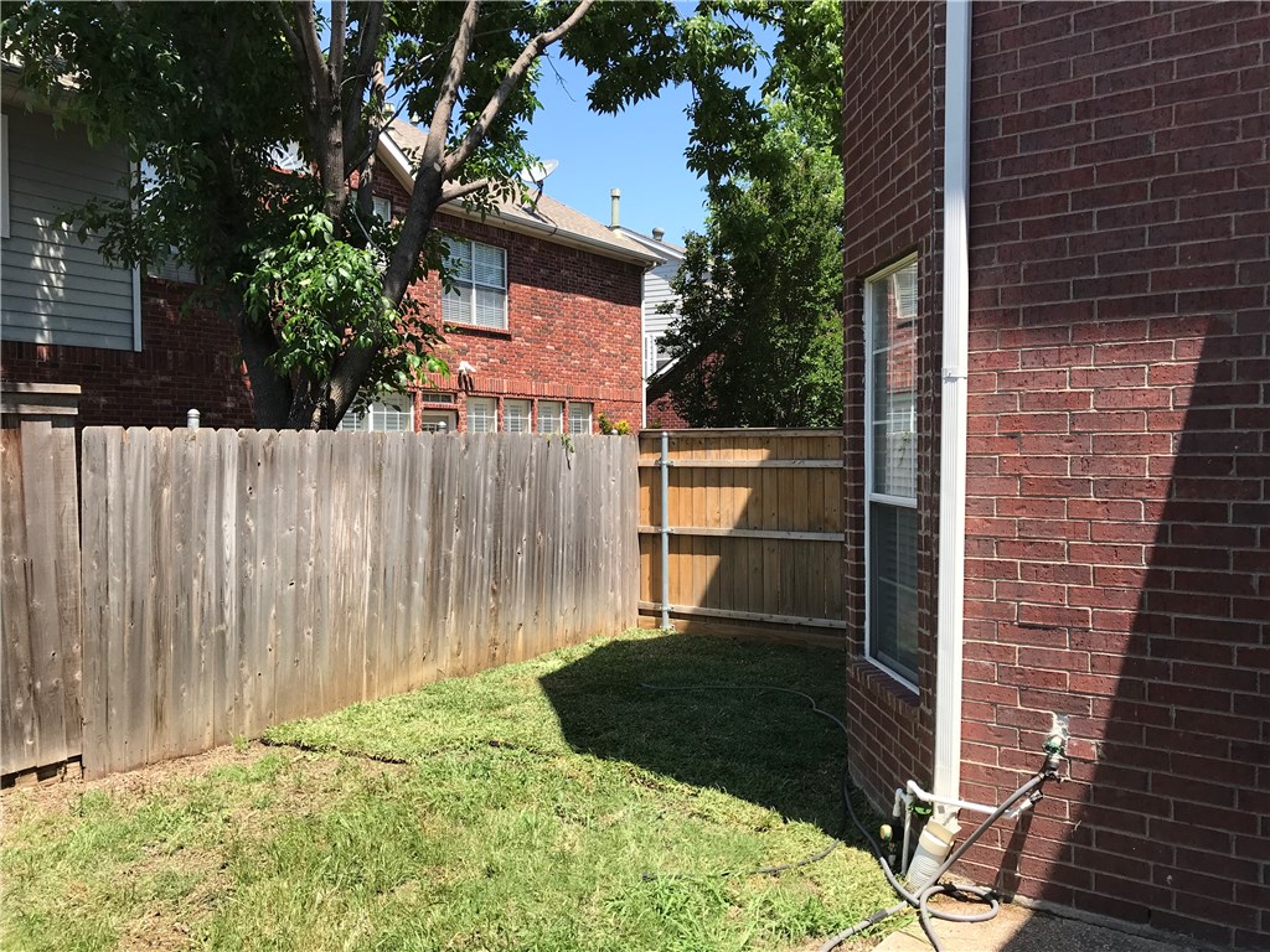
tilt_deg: -1.3
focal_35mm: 28
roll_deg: +0.7
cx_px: 635
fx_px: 1027
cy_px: 476
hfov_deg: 63.4
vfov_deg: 49.7
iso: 20
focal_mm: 3.99
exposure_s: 1/1064
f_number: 1.8
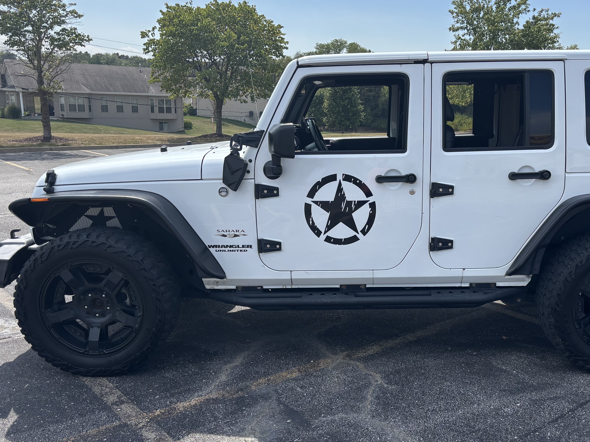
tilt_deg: -13.9
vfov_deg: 38.6
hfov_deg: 49.4
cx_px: 385
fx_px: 631
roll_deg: -2.1
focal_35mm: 37
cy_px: 251
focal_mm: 5.96
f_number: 1.6
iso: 50
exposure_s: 1/2513
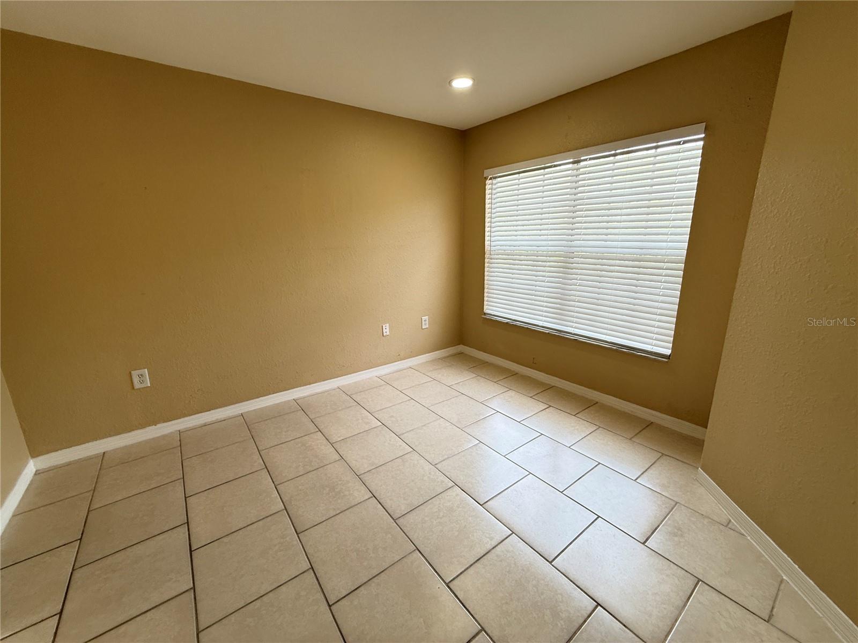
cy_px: 322
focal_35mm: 14
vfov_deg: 85.7
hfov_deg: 102.1
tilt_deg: -11.6
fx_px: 347
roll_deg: +0.5
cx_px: 429
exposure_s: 1/120
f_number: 2.2
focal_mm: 2.22
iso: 100
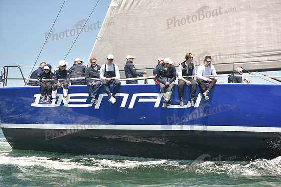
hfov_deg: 28.1
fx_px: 562
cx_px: 140
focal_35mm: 72
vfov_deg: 18.9
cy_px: 95
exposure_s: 1/800
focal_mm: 70
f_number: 3.5
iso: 250
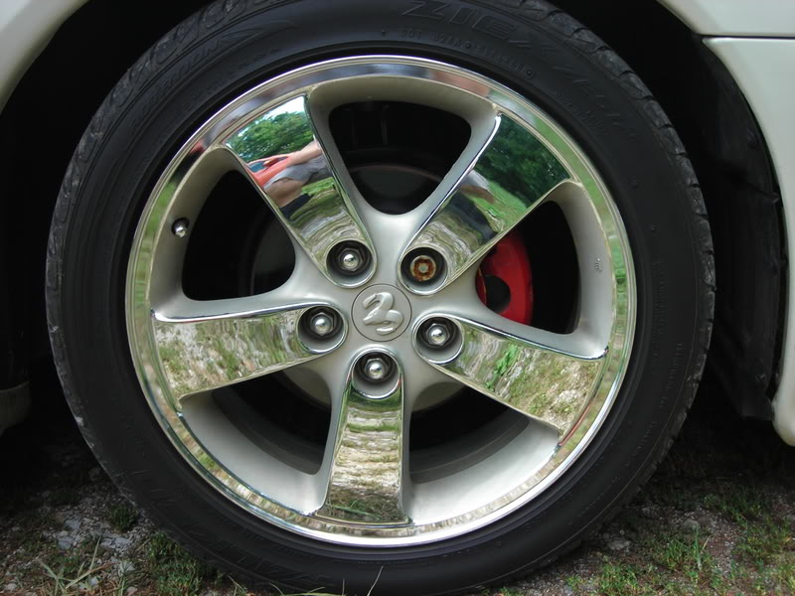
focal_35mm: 47
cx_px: 398
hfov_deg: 40.4
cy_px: 298
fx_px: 1079
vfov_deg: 30.9
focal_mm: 7.8
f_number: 3.4
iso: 50
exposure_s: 1/93.4
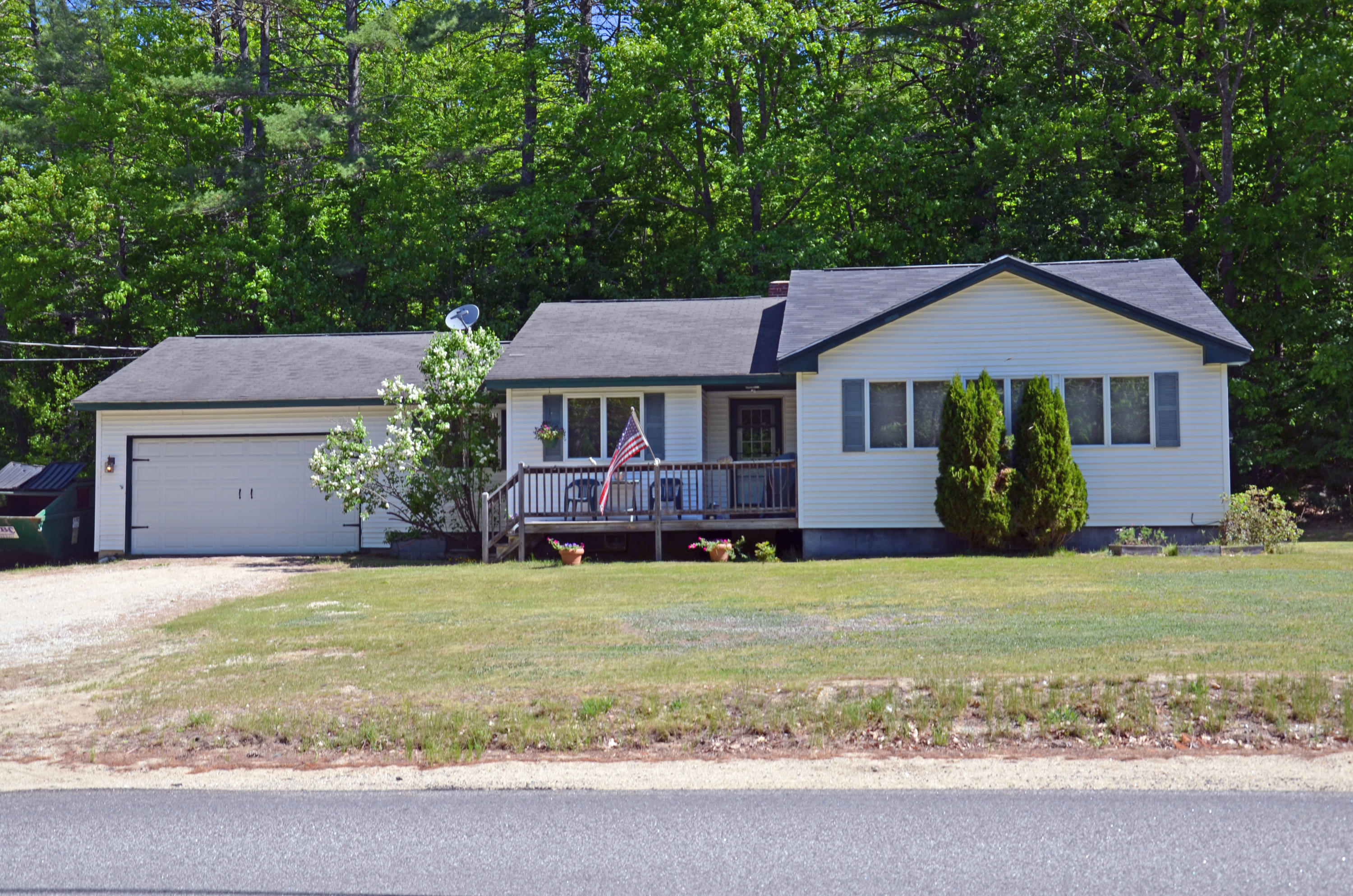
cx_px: 676
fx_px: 1575
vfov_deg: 31.8
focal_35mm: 42
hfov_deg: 46.5
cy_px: 448
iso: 140
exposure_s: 1/250
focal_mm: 28
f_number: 8
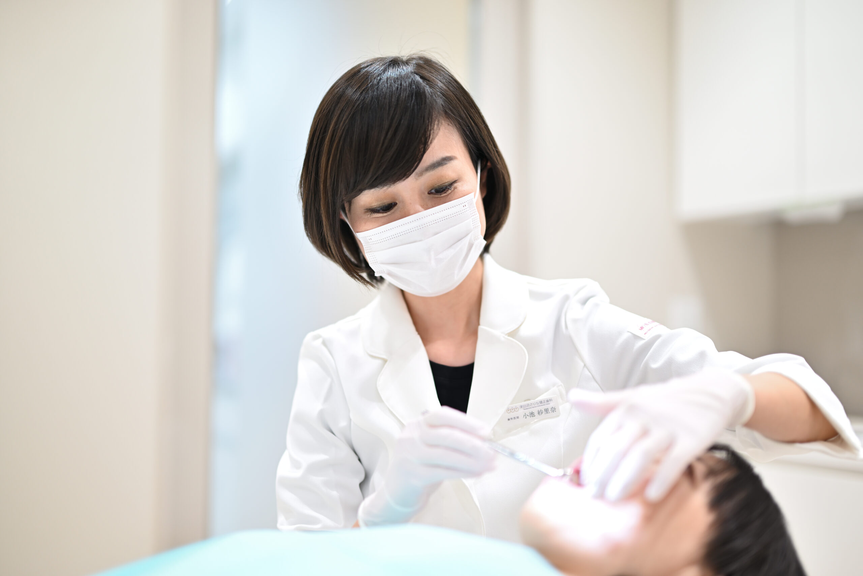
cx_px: 432
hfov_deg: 39.6
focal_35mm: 50
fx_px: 1199
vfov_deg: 27.0
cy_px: 288
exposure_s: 1/160
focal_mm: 50
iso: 100
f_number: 1.2
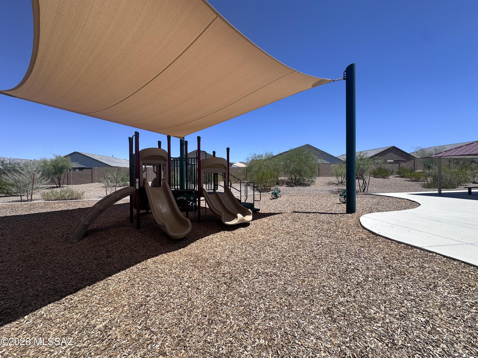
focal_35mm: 14
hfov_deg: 102.1
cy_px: 179
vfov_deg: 85.7
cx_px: 239
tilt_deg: -0.5
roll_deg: +0.4
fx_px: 193
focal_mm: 2.22
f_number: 2.2
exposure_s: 1/1715
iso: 50
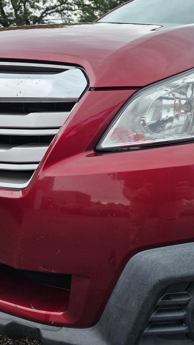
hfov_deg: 32.7
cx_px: 180
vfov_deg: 58.0
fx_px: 311
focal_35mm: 34
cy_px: 171
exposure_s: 1/359
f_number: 1.7
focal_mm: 6.3
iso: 50
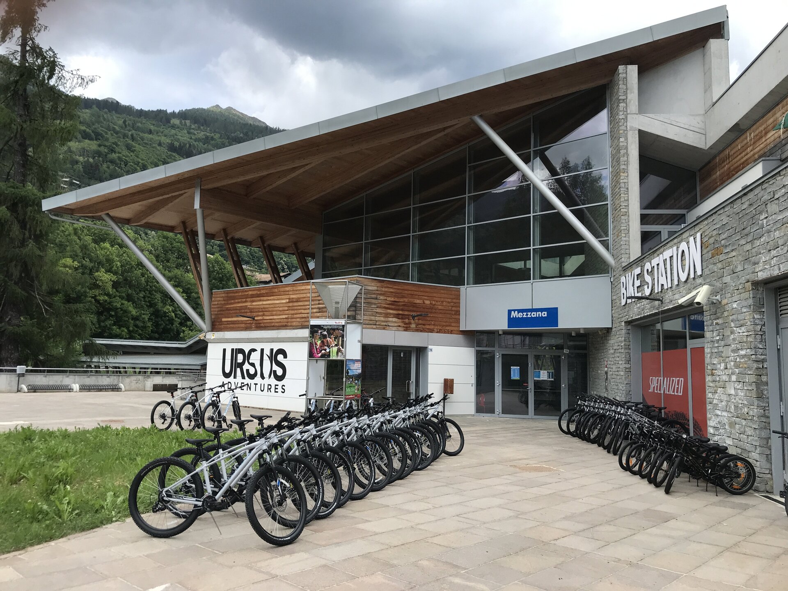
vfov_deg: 49.7
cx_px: 394
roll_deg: -2.8
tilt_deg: +8.8
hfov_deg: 63.4
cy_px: 296
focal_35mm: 28
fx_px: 637
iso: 20
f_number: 1.8
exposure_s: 1/760
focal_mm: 3.99
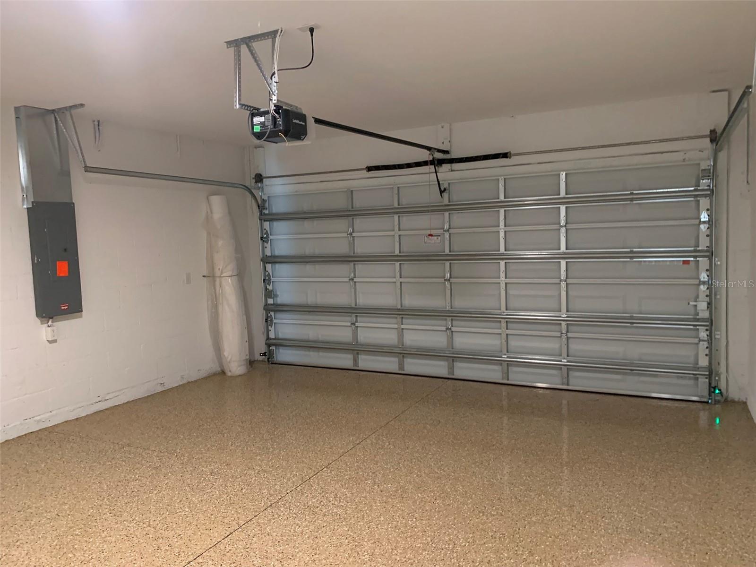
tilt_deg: -5.2
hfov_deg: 67.3
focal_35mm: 26
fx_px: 568
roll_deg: +2.2
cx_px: 378
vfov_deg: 53.1
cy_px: 284
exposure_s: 1/30
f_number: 1.8
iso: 400
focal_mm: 4.25
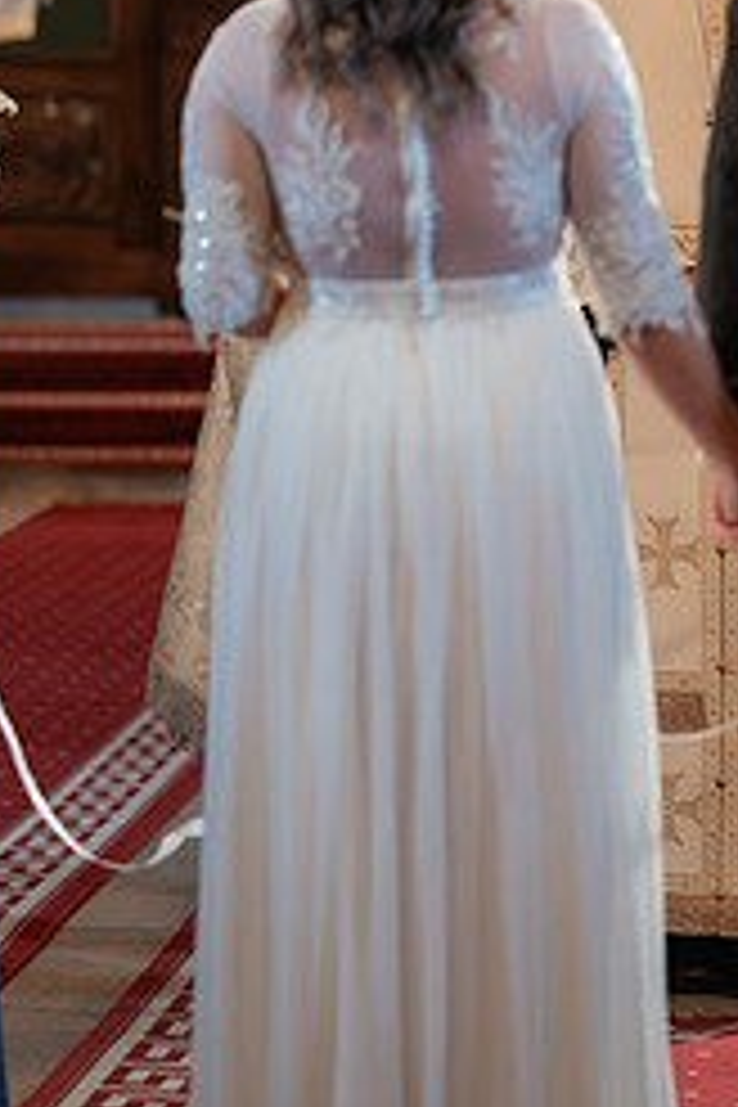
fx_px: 6180
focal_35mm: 201
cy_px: 292
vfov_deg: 10.2
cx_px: 824
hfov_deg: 6.8
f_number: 1.8
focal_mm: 85
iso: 1600
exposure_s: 1/200
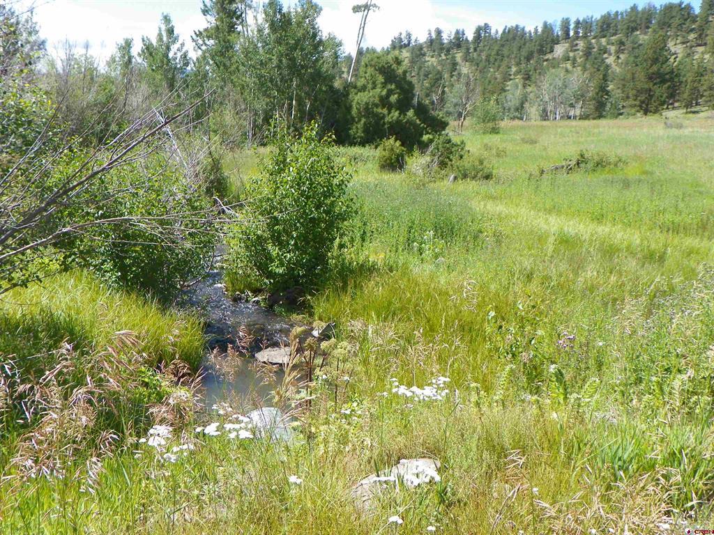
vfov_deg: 40.7
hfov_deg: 52.6
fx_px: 722
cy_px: 268
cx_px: 357
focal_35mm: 35
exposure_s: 1/250
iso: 64
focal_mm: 6.2
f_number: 4
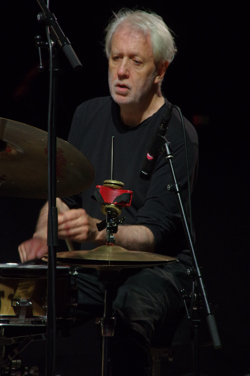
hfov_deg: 6.2
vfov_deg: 9.3
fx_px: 2306
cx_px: 123
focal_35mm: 221
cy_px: 178
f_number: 5.6
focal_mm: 133
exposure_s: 1/50
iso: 1600
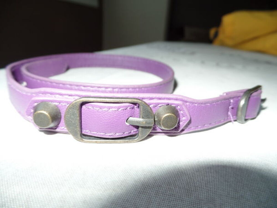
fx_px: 184
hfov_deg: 73.9
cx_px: 138
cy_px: 104
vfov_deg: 58.9
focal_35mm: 23
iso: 100
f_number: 2.8
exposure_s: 1/30
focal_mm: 4.1
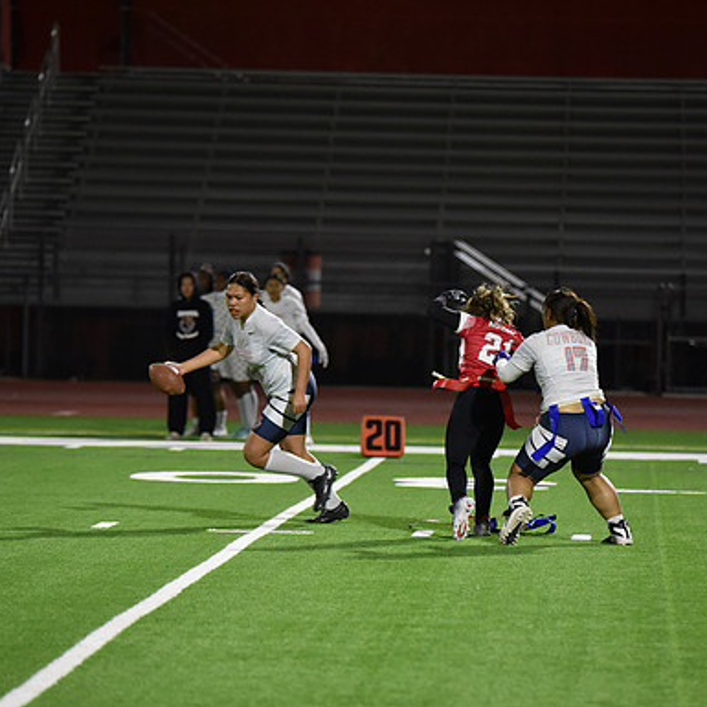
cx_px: 443
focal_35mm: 237
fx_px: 5476
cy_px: 354
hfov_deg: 7.4
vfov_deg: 7.4
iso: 4000
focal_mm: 185
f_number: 2.8
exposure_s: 1/640
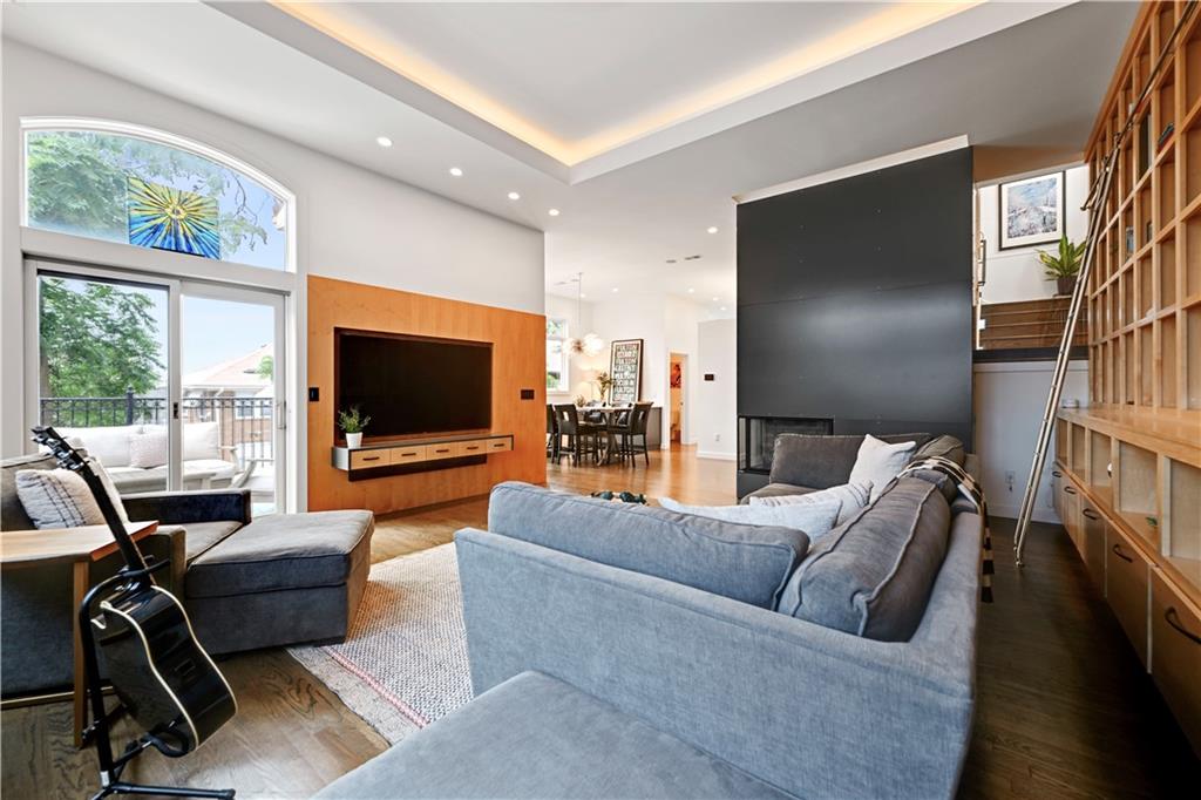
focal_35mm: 14
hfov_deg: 104.3
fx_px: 467
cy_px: 400
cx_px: 600
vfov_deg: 81.2
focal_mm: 14
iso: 100
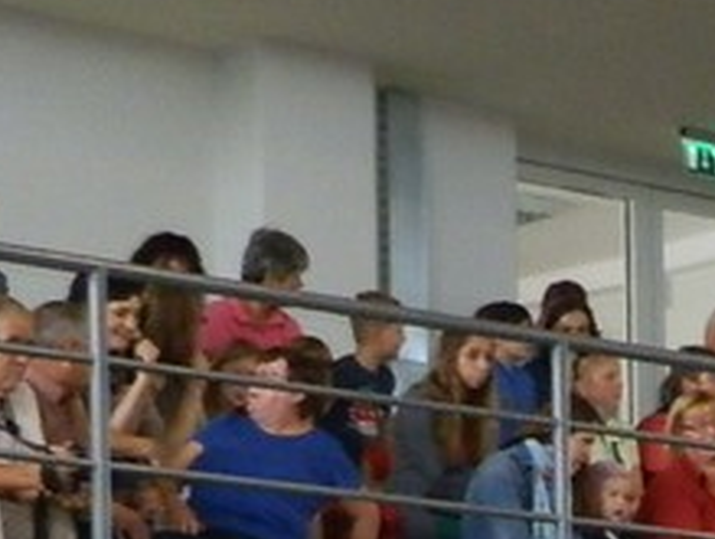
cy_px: 941
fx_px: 4055
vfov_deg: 7.4
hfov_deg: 10.0
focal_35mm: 196
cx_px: 813
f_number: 3.6
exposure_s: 1/60
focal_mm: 7.6
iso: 320
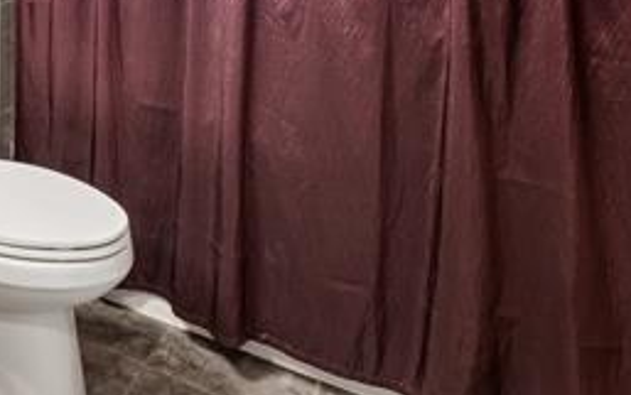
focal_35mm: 38
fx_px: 654
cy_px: -83
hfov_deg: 41.8
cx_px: -49
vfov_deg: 28.9
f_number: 11
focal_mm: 15
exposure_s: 1/3.33
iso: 800
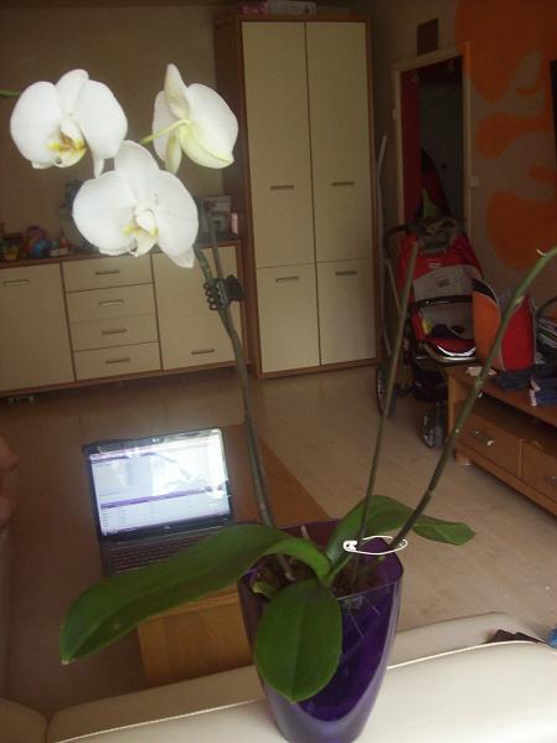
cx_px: 278
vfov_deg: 51.4
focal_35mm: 36
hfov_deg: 39.6
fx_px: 773
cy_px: 372
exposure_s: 1/36.4
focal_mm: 6
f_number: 2.7
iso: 160
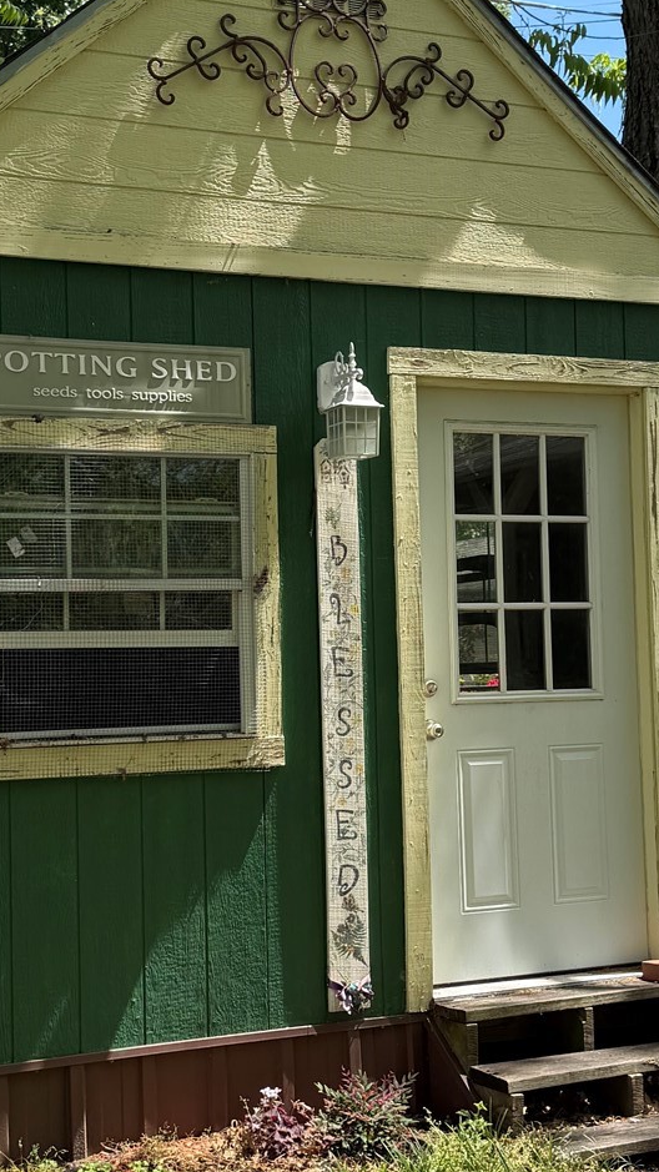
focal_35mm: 57
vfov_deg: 36.6
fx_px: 1771
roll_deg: +2.1
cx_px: 327
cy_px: 584
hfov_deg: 21.1
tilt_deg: +2.3
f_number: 1.78
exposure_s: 1/1727
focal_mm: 6.76
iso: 80
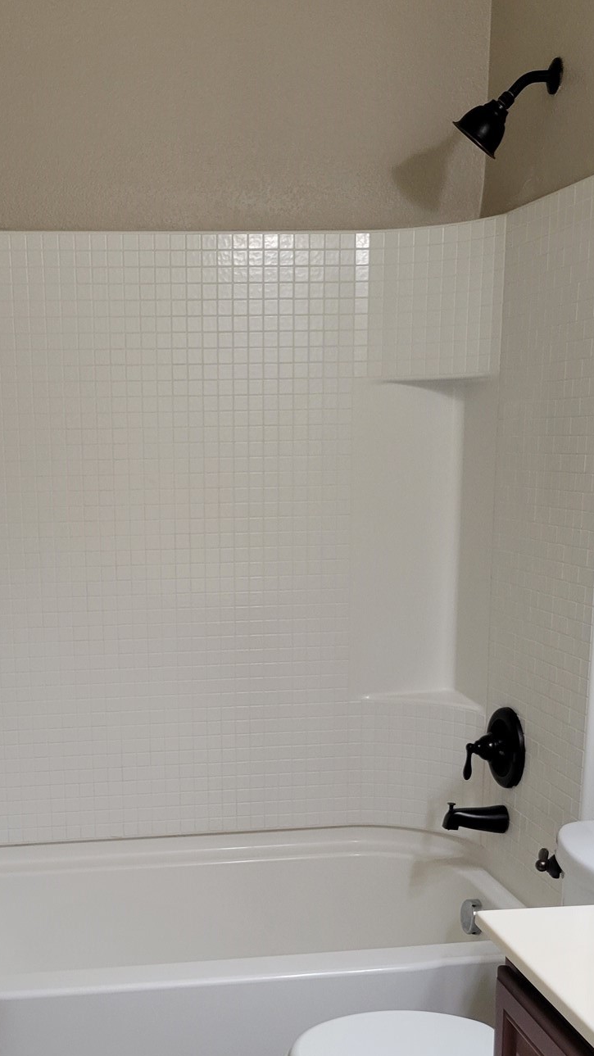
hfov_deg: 26.3
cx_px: 178
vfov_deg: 44.6
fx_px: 1260
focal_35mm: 45
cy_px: 732
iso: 200
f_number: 1.8
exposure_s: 1/120
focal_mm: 5.4
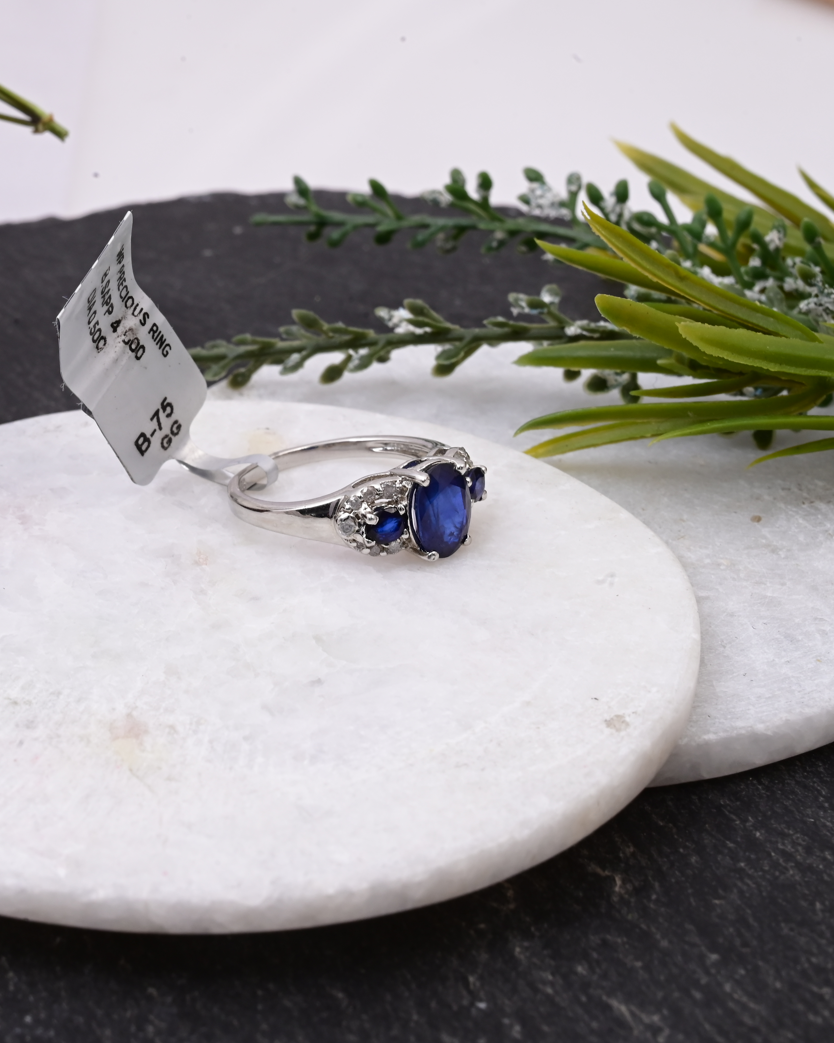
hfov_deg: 15.5
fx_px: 3054
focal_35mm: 99
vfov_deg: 19.4
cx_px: 284
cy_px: 523
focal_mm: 70
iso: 640
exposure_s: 1/80
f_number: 20
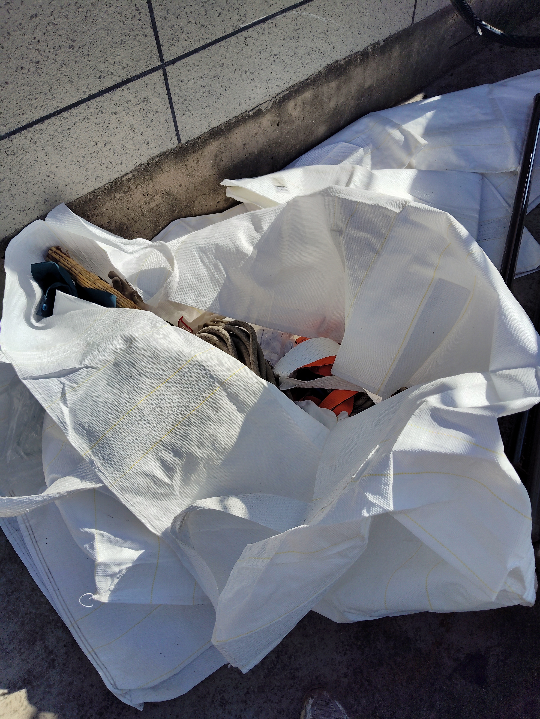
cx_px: 270
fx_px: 562
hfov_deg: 51.4
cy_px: 360
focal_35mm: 27
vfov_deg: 65.3
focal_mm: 4.05
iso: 100
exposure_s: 1/1400
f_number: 1.8
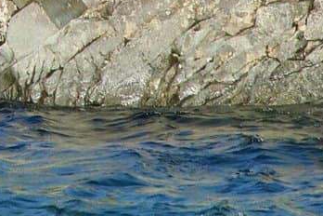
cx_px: -251
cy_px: -365
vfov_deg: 1.6
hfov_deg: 2.4
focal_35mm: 870
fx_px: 7803
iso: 500
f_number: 10
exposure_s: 1/800
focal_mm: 105
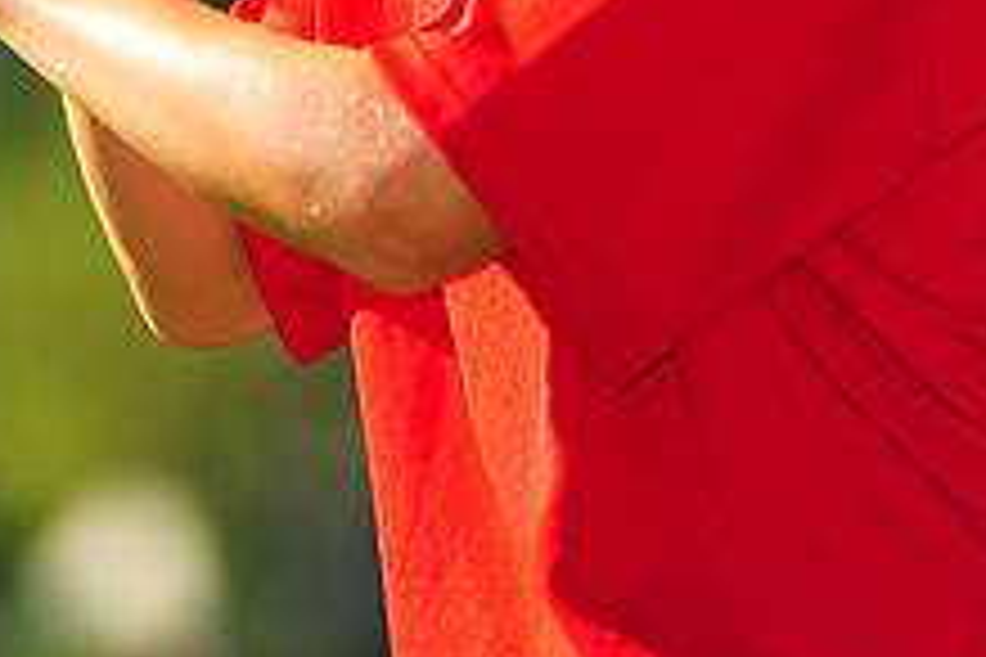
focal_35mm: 476
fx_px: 13036
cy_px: -220
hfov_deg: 4.3
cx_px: 522
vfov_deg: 2.9
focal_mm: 180
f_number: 3.5
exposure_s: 1/1250
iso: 200
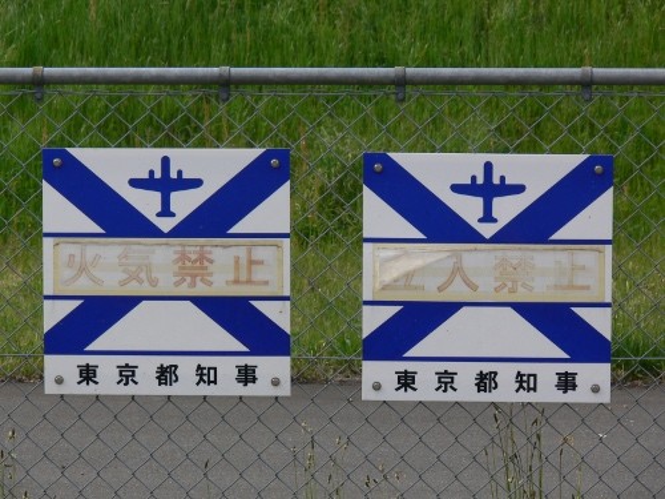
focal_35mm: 212
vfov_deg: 7.0
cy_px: 250
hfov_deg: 9.3
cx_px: 332
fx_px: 4073
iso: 80
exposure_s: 1/320
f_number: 5.6
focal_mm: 44.9
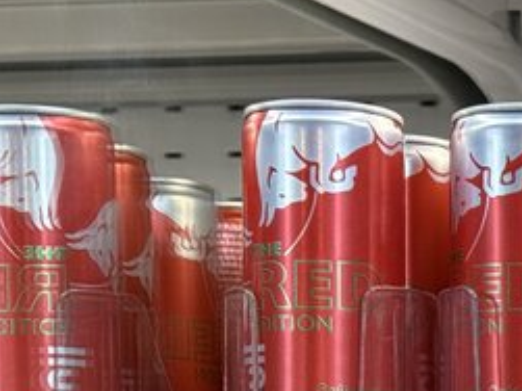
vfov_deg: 7.5
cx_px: 838
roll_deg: -0.9
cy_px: 757
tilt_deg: +1.9
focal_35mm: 191
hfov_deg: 10.0
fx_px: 2879
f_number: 1.78
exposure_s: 1/152
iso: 50
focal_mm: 6.76
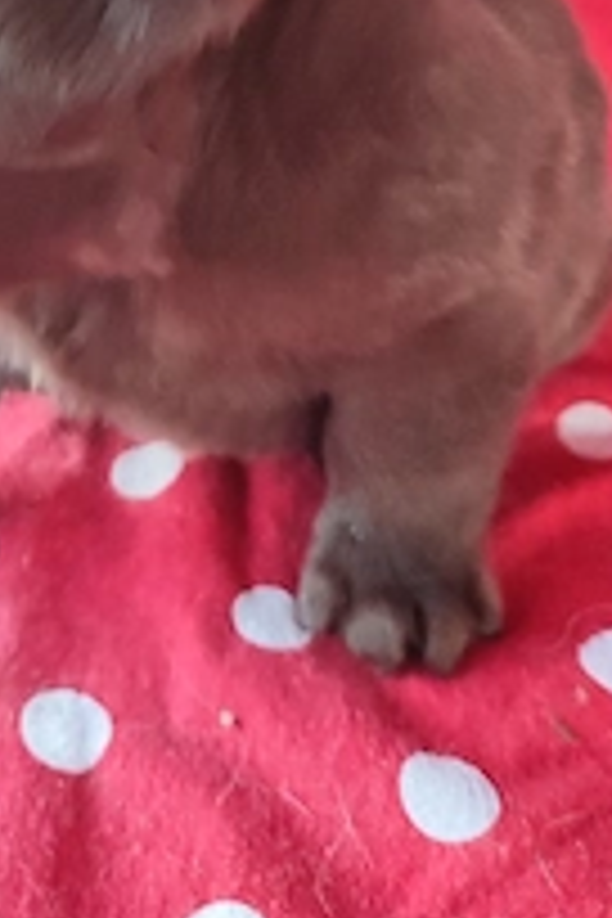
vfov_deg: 37.3
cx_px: 130
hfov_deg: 26.0
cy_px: 166
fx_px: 1300
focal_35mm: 51
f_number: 1.9
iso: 299
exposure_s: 1/33
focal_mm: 6.04
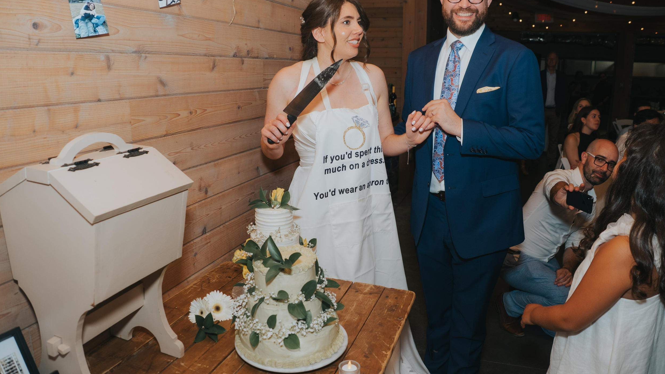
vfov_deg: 42.9
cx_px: 325
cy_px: 169
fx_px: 476
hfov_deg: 69.8
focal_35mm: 27
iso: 200
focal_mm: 12
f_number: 2.8
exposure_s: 1/160
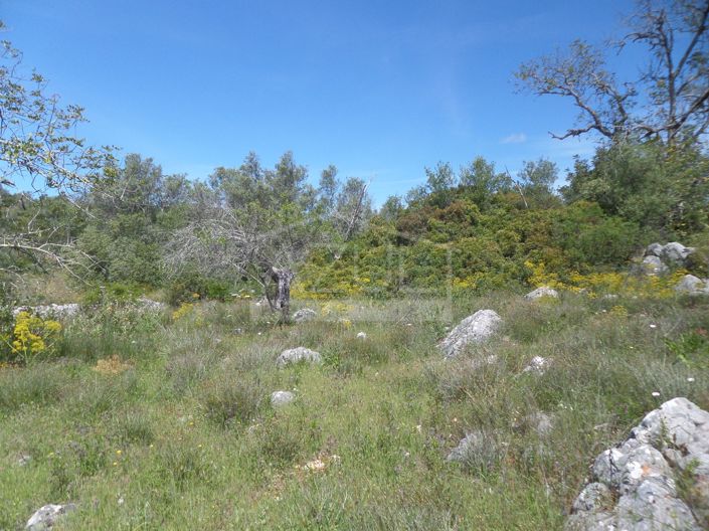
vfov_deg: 56.8
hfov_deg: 71.6
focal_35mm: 24
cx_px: 354
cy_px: 266
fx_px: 491
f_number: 3.1
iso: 80
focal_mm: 4.3
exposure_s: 1/1000
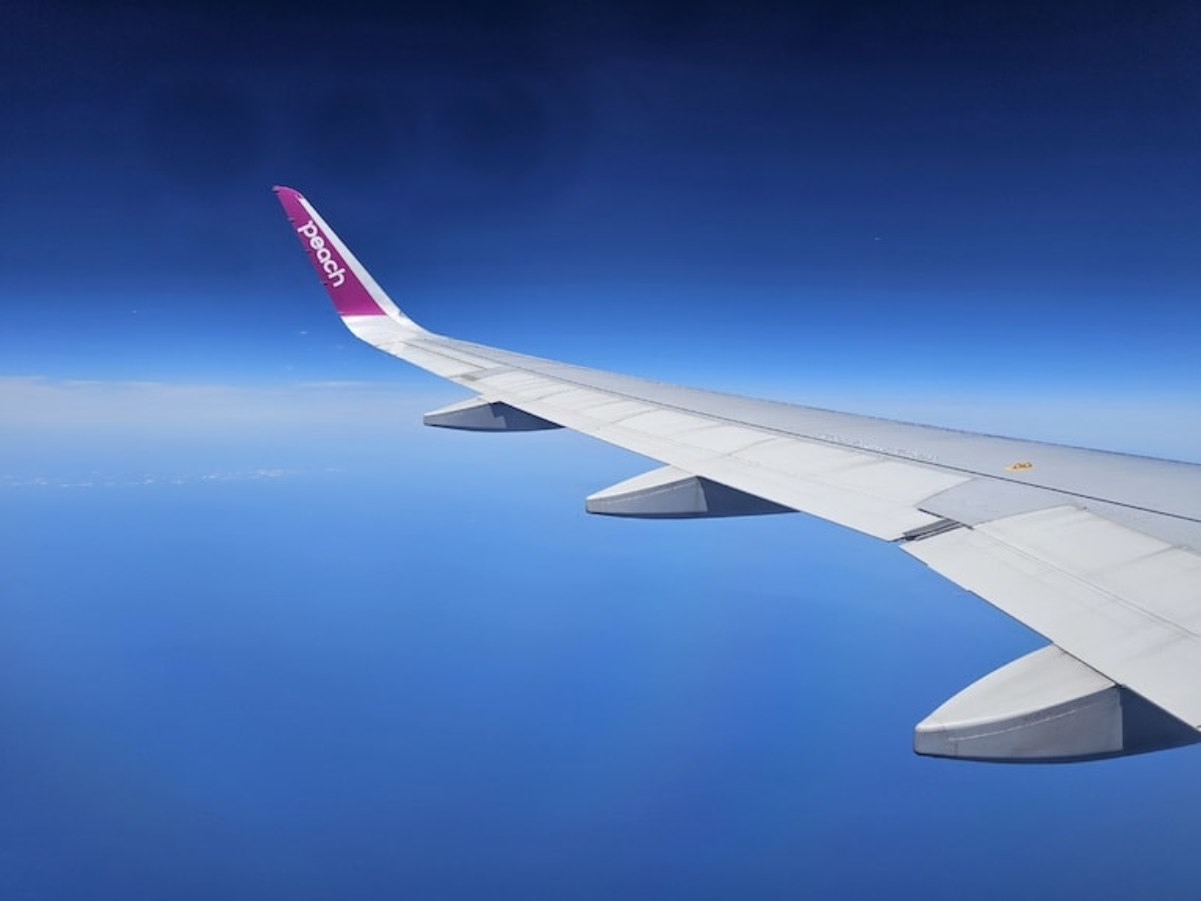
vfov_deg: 56.8
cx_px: 612
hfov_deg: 71.6
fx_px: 833
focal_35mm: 24
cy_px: 453
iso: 10
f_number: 1.7
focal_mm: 6.3
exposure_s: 1/1429
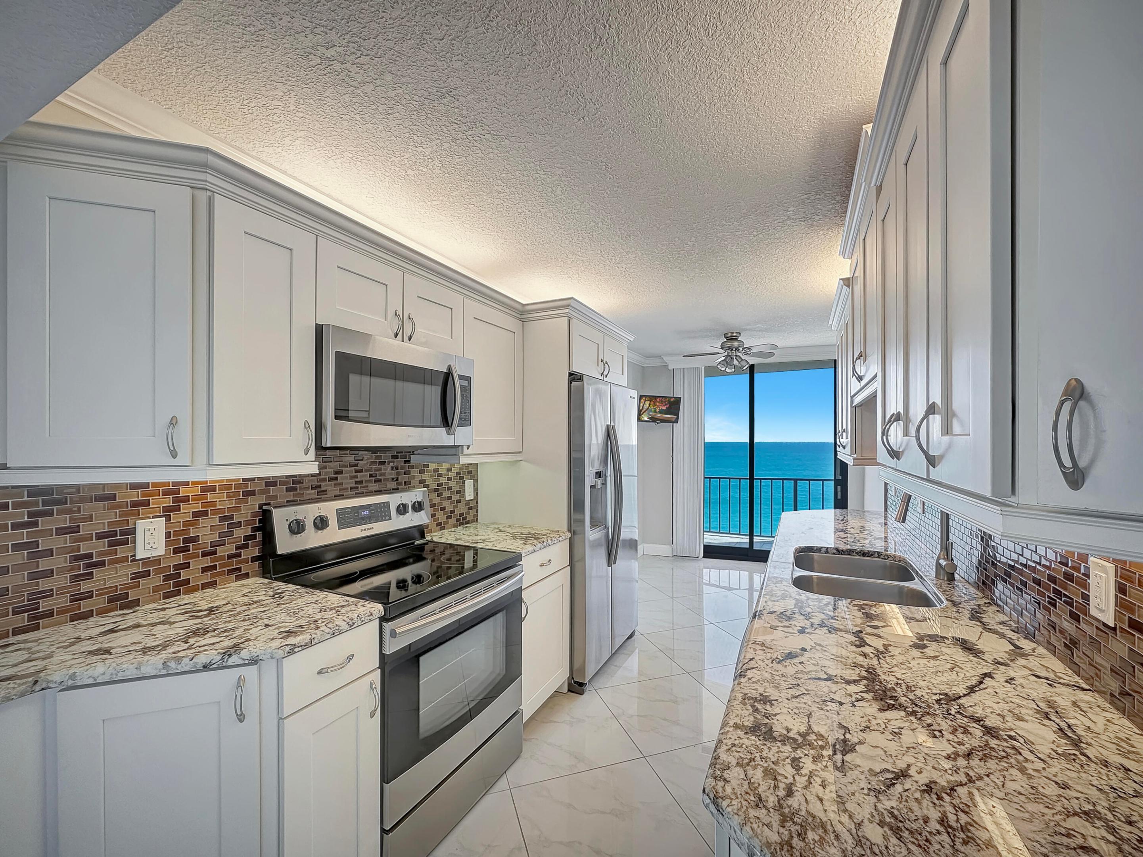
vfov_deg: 85.6
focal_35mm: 14
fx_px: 462
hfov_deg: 102.1
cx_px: 572
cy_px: 428
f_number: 2.2
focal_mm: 2.2
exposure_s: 1/120
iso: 50
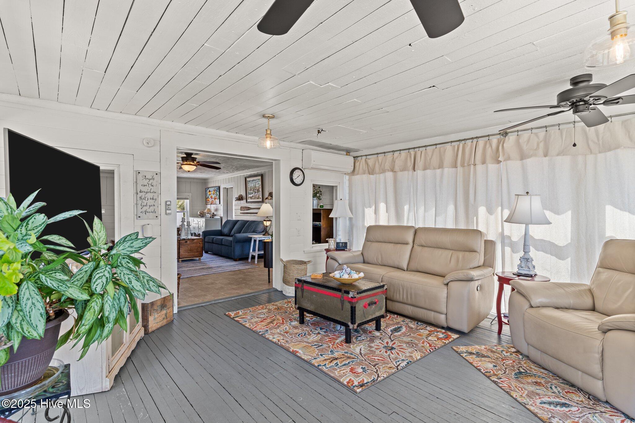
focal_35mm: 17
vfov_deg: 70.4
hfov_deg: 93.3
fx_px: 300
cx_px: 318
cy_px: 212
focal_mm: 17
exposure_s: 1/5
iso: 250
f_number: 7.1
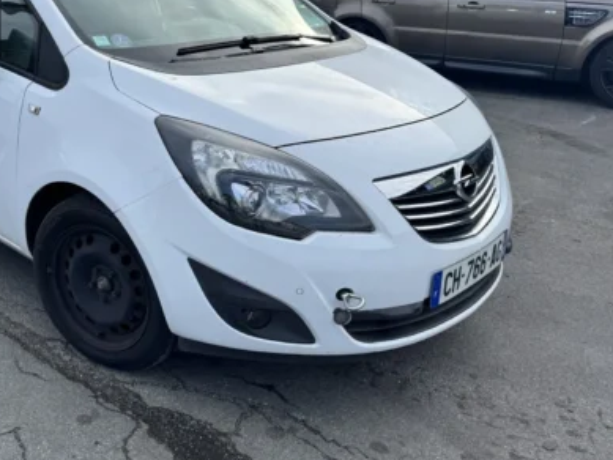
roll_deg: +1.3
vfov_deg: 38.3
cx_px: 172
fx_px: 655
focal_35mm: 37
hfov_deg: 48.6
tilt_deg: -16.3
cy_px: 158
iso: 80
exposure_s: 1/2604
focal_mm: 6.76
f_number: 1.78
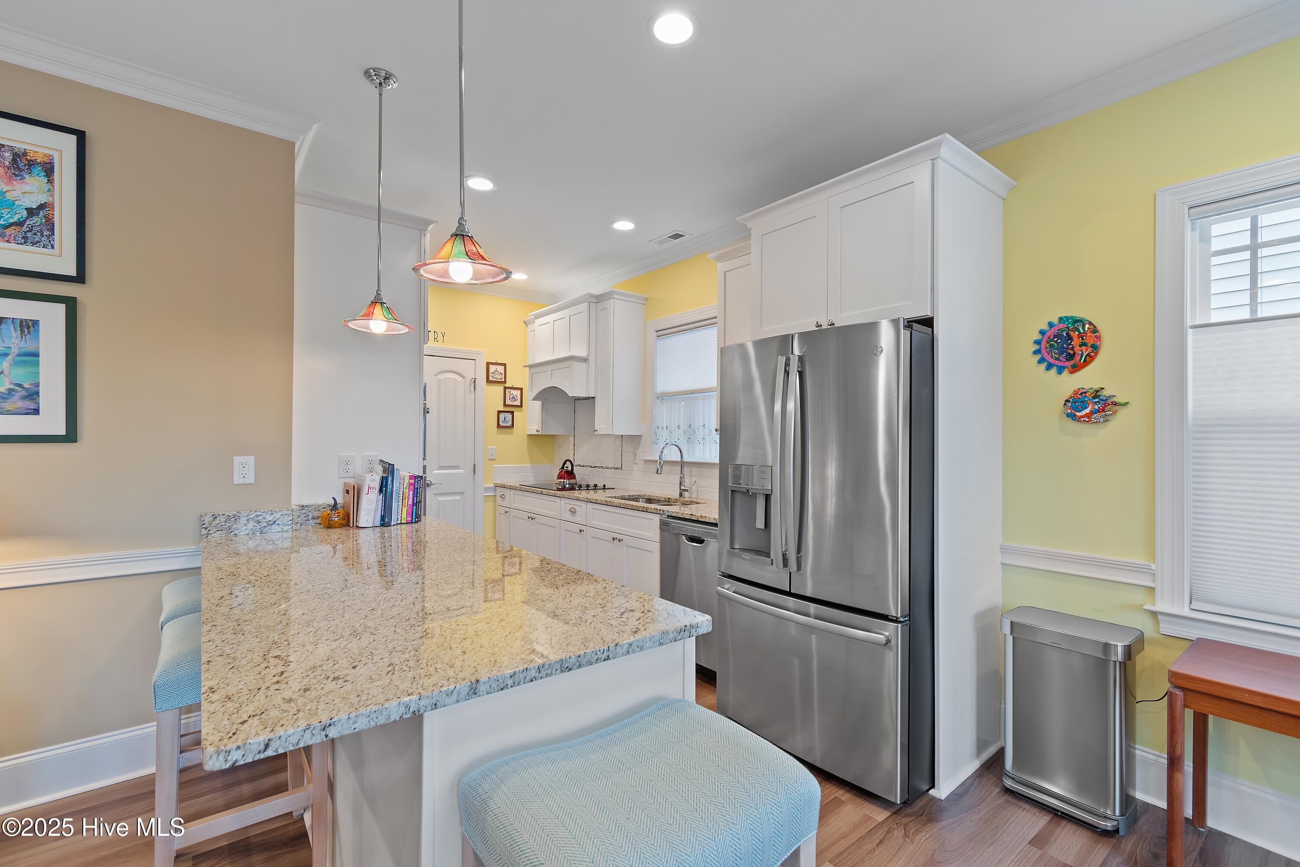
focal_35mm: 15
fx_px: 542
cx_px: 650
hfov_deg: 100.4
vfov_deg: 77.3
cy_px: 434
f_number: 4.5
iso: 100
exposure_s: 1/4
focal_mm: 10
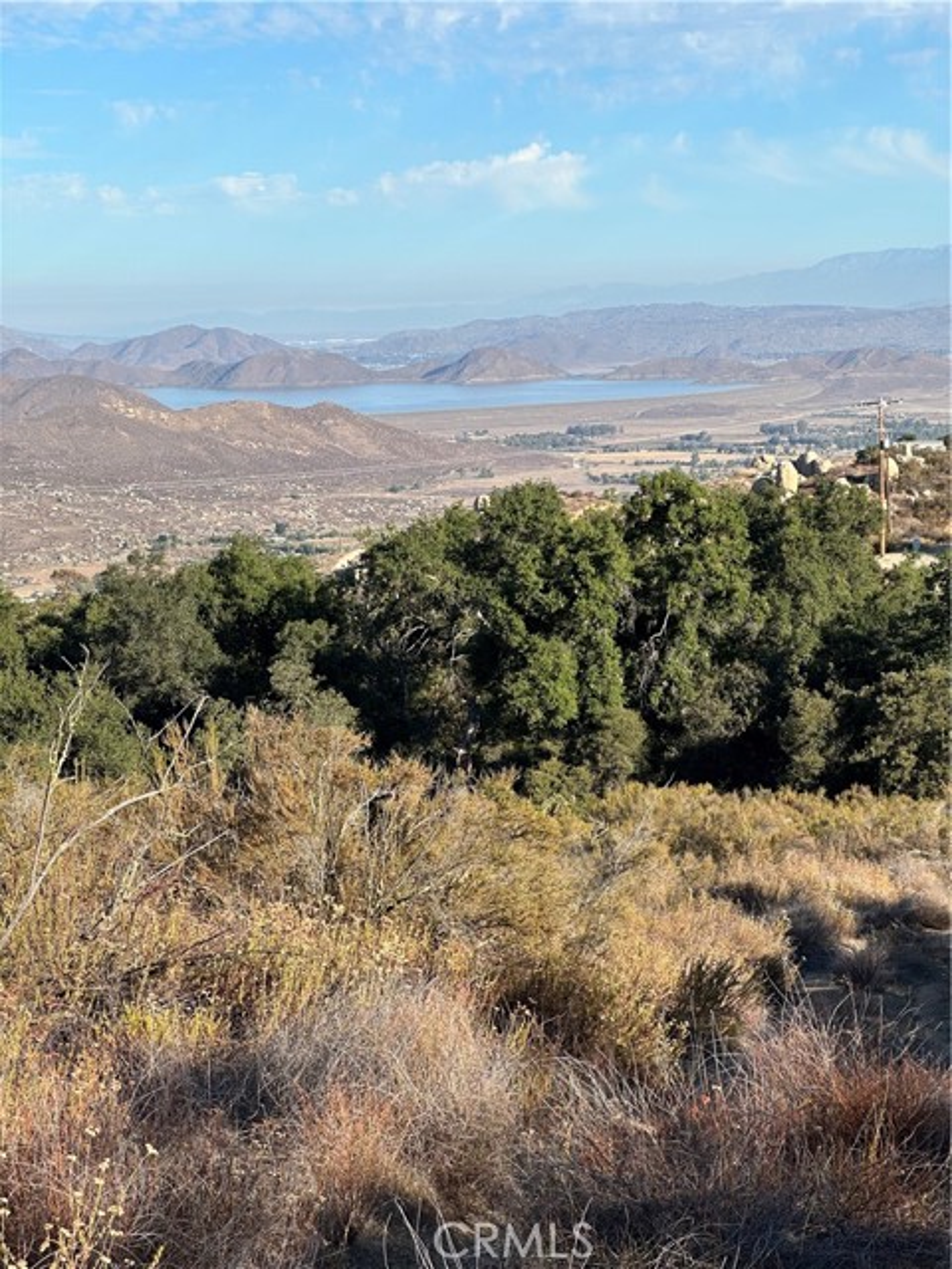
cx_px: 476
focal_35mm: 77
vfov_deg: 25.3
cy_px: 634
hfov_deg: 19.1
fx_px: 2824
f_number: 2.8
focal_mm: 9
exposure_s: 1/544
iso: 32
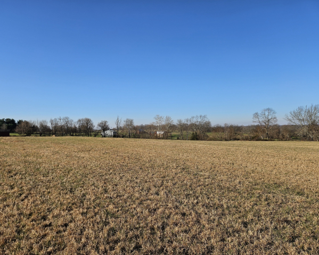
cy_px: 130
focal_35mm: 25
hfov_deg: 68.0
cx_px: 148
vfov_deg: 56.8
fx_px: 236
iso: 25
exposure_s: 1/2169
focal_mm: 5.4
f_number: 1.8
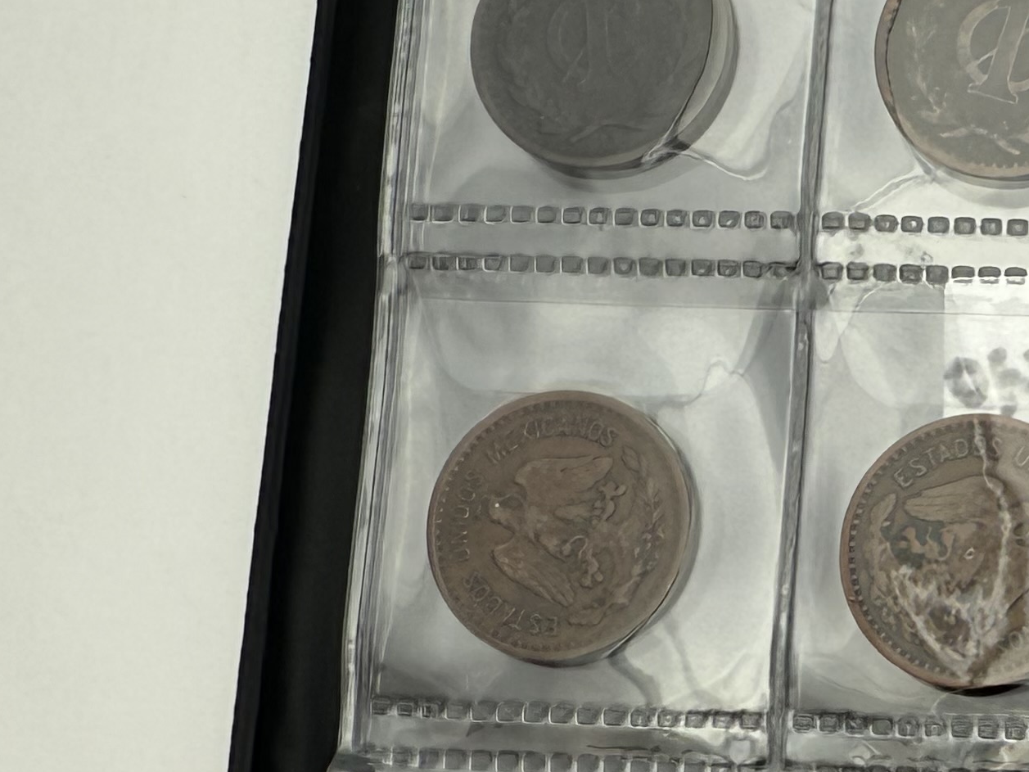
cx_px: 1588
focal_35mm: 77
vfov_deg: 19.1
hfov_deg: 21.0
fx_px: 2289
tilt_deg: -79.9
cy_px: 342
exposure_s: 1/256
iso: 40
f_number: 2.2
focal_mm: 2.22
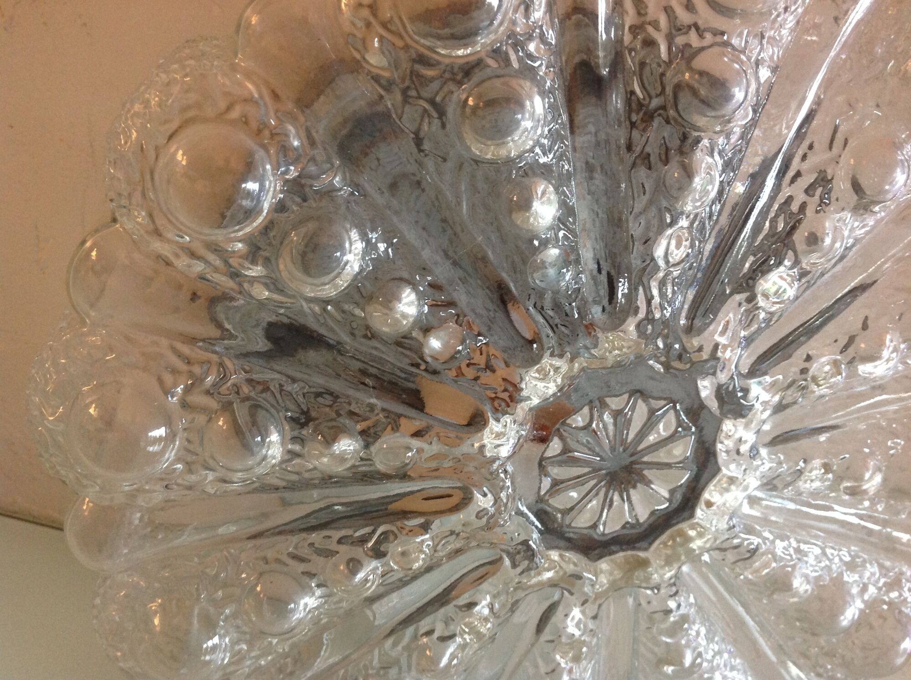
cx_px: 456
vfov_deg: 40.6
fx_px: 920
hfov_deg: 52.7
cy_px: 340
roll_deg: -25.7
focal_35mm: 35
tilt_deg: -15.9
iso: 200
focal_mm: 4.28
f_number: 2.4
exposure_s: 1/15
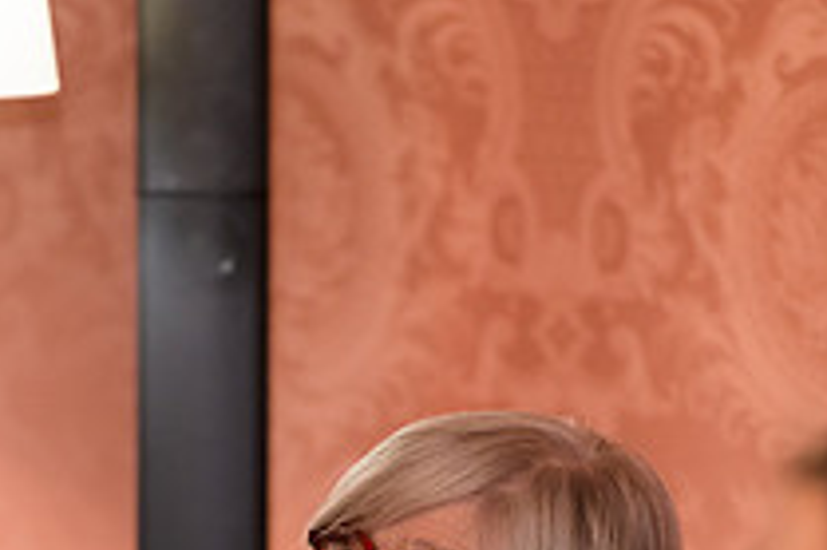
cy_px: 698
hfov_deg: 3.7
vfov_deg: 2.5
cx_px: 190
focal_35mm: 555
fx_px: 12739
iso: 1250
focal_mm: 200
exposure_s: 1/100
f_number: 3.2
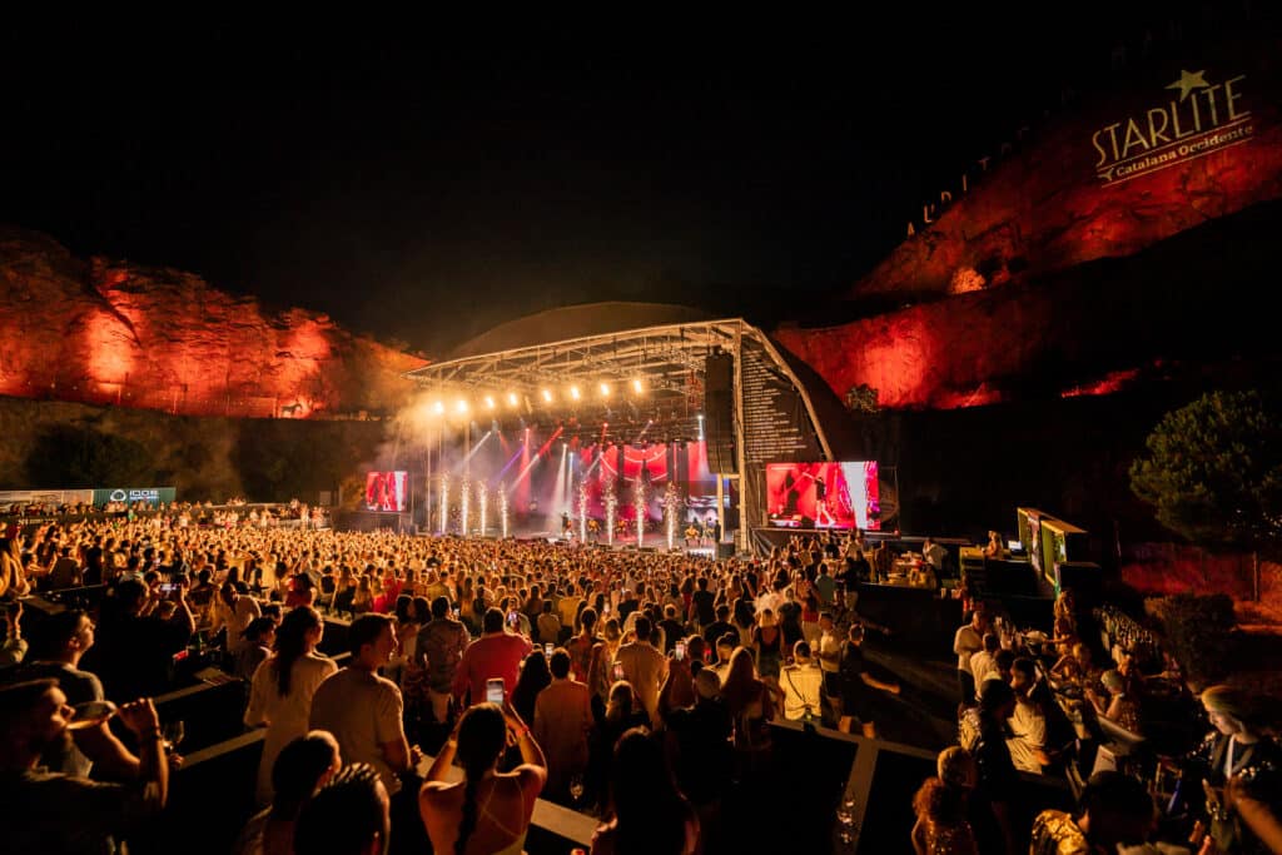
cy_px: 428
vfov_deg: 81.2
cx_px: 641
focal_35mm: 14
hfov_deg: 104.2
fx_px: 499
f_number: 1.8
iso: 320
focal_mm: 14
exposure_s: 1/200
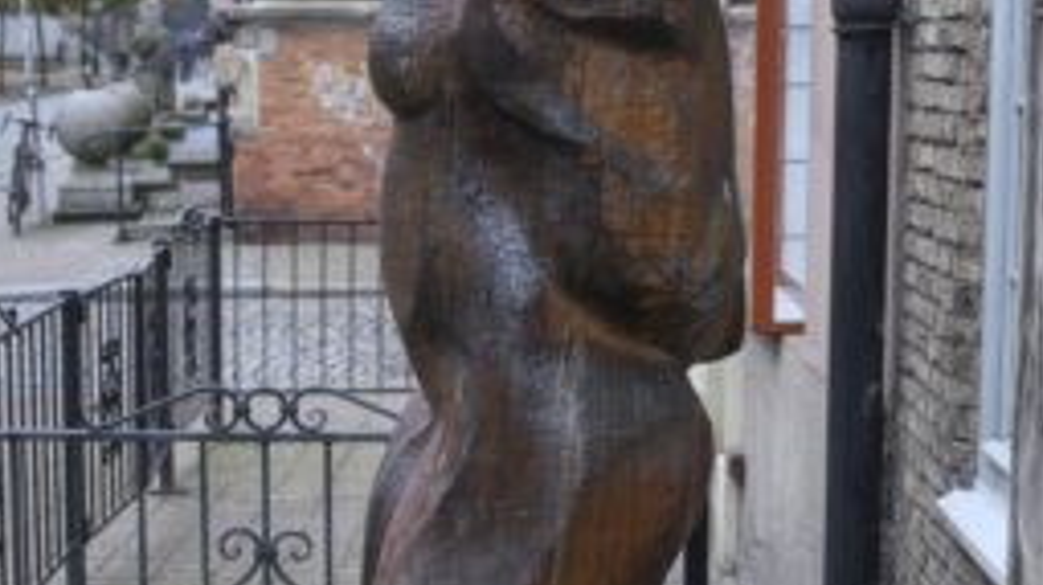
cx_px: 515
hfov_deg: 30.6
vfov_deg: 17.4
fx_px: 1907
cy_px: 290
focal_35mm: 69
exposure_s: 1/40
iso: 800
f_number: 4
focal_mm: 42
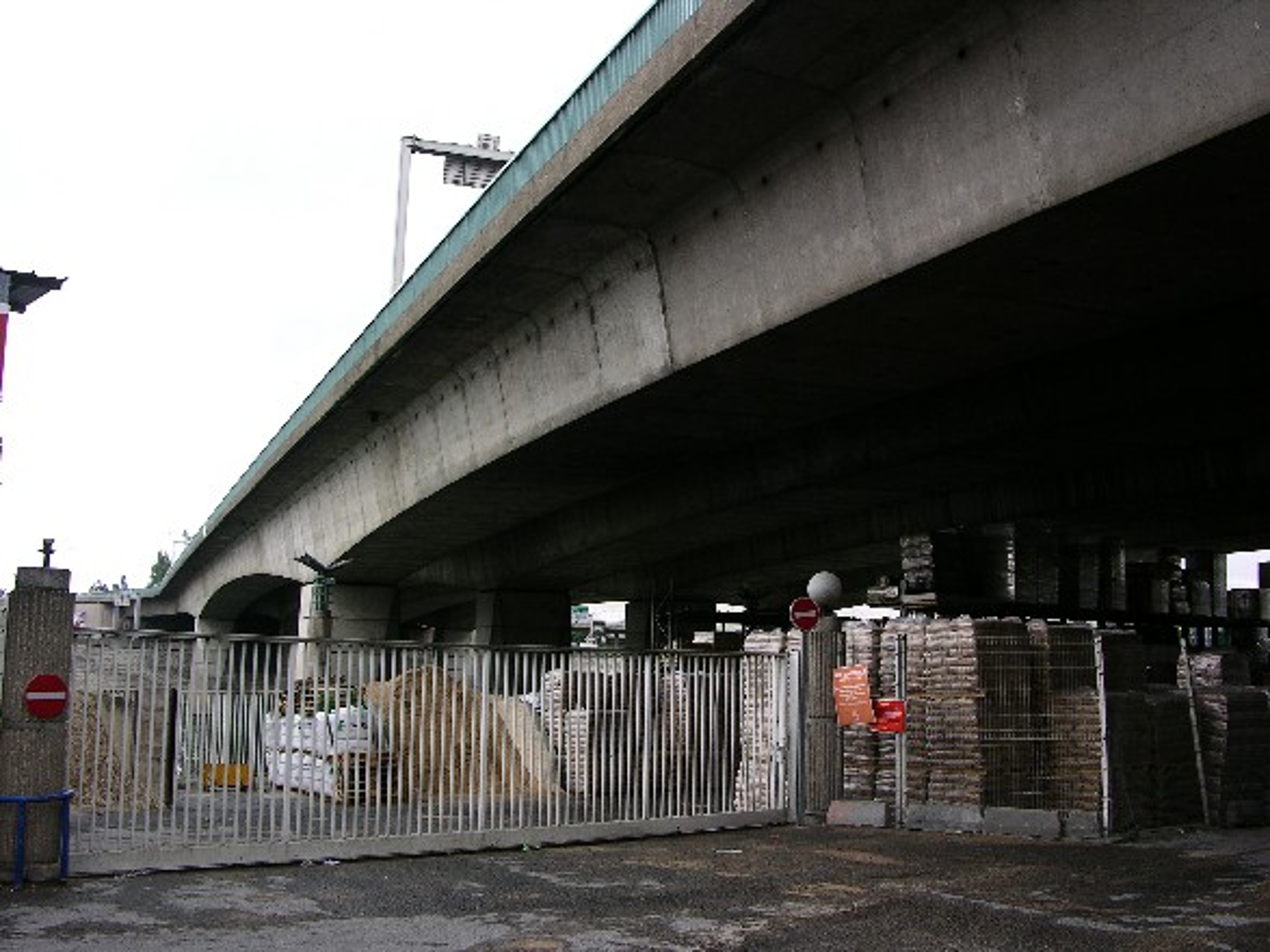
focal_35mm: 35
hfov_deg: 52.6
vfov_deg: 40.7
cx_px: 635
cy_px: 476
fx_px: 1284
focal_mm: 8.9
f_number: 4.5
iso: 50
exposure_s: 1/40.1
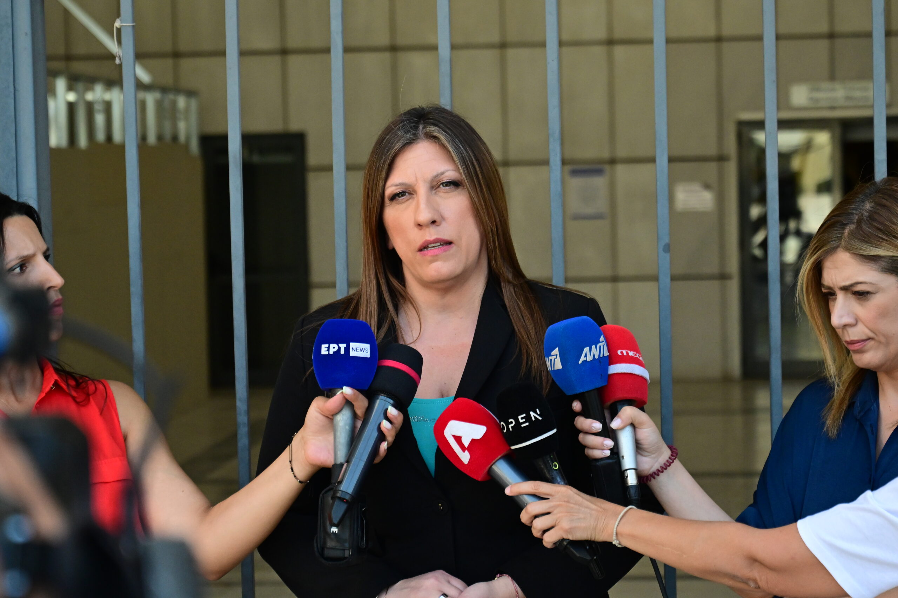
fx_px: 2618
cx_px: 449
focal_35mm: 105
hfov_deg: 19.5
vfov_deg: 13.0
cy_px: 299
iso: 1600
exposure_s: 1/2000
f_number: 4.5
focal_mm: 70
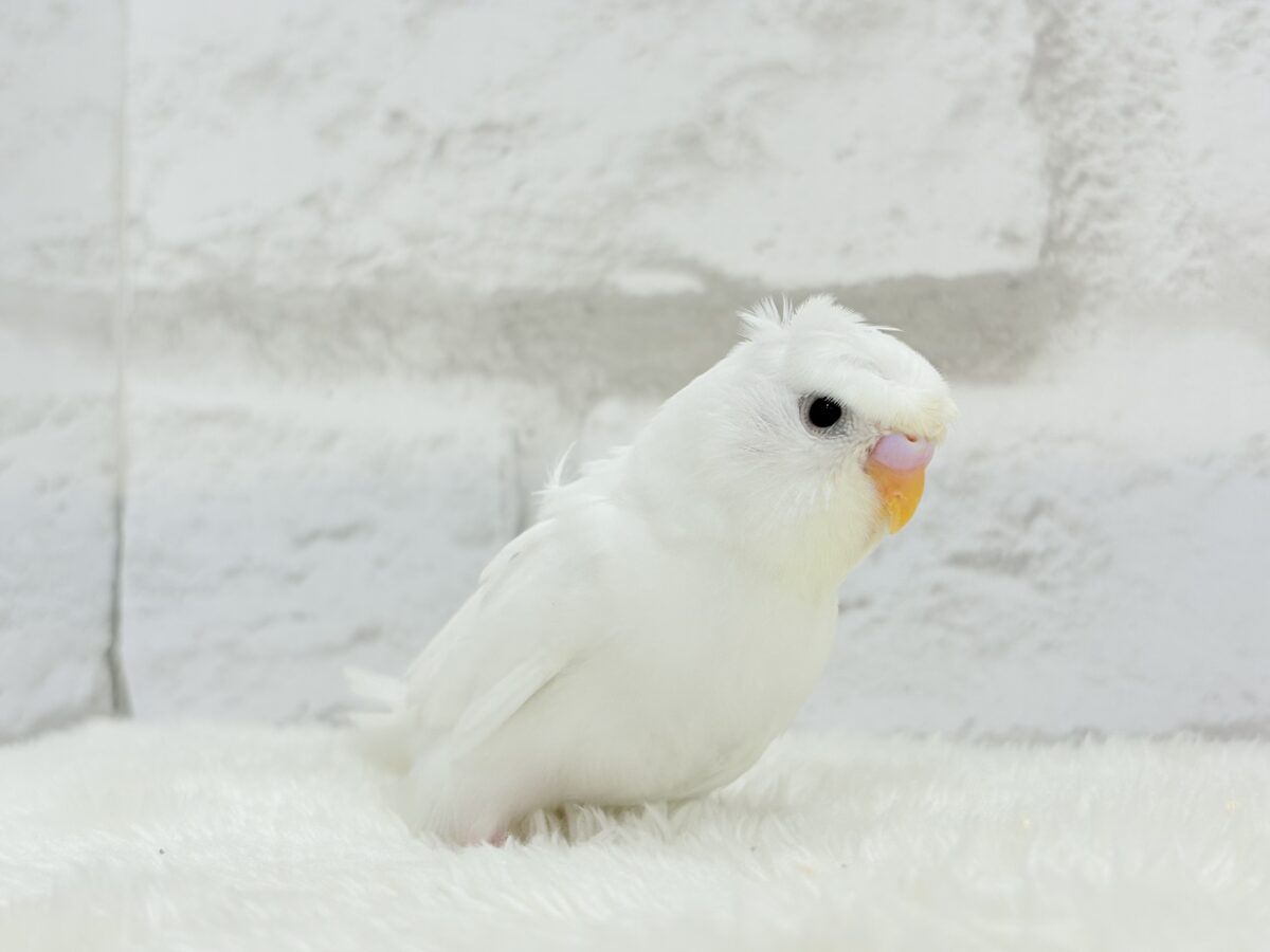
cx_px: 635
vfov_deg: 28.0
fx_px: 1908
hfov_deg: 36.8
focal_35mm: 52
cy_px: 476
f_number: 1.6
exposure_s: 1/100
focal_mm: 5.96
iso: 50
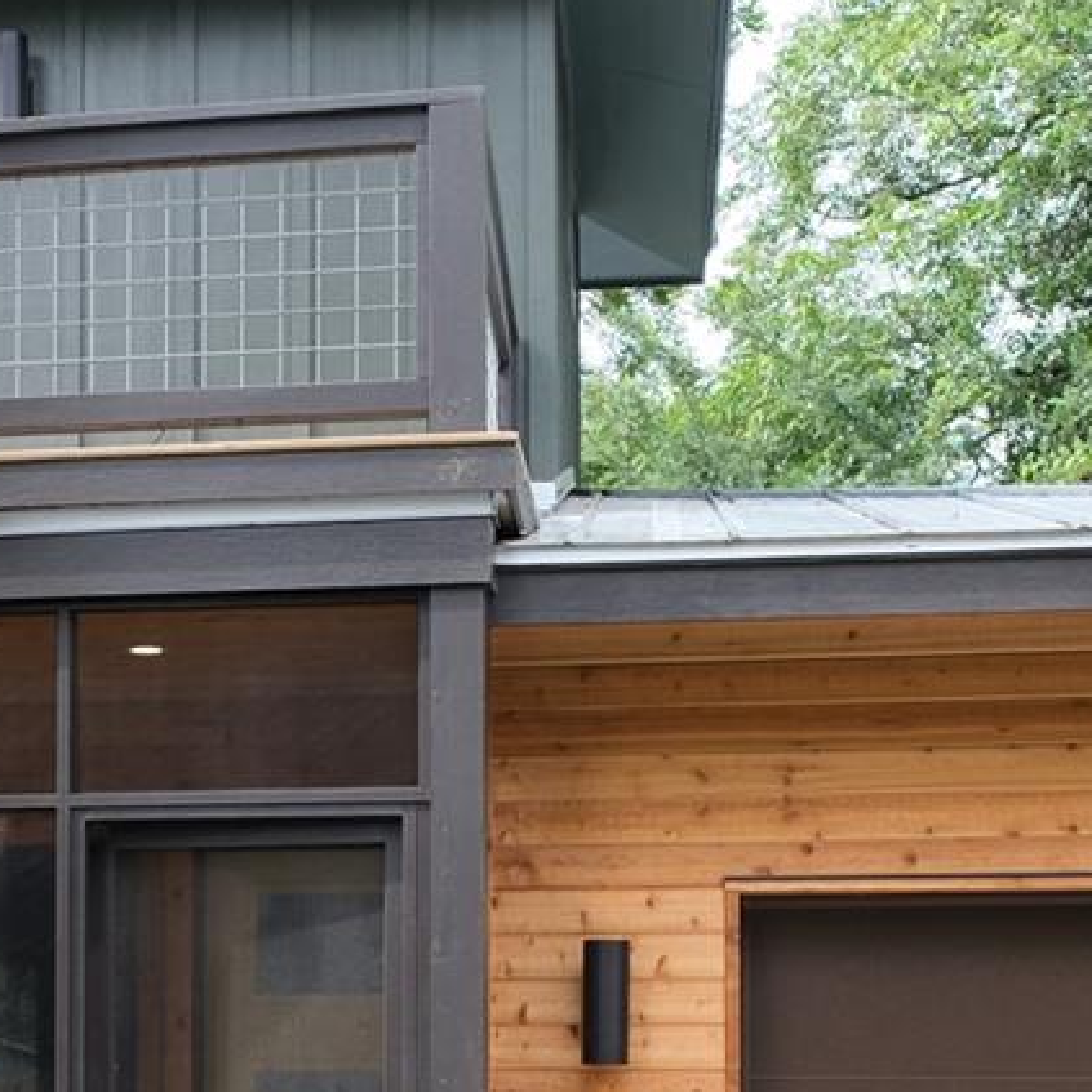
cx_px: 126
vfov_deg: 22.7
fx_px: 2641
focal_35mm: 74
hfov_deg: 22.8
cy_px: 1003
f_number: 4
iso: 320
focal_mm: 12.2
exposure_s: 1/320
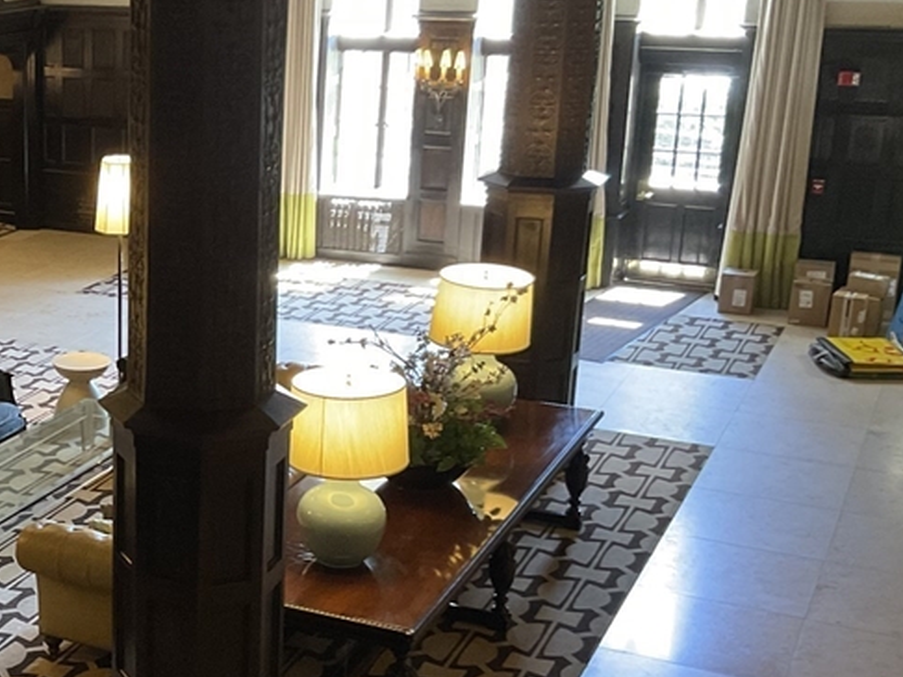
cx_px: 4
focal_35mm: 61
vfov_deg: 24.0
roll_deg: +0.7
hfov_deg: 29.6
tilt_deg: -18.5
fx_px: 1591
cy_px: 390
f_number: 1.8
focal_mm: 3
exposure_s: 1/40
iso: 200
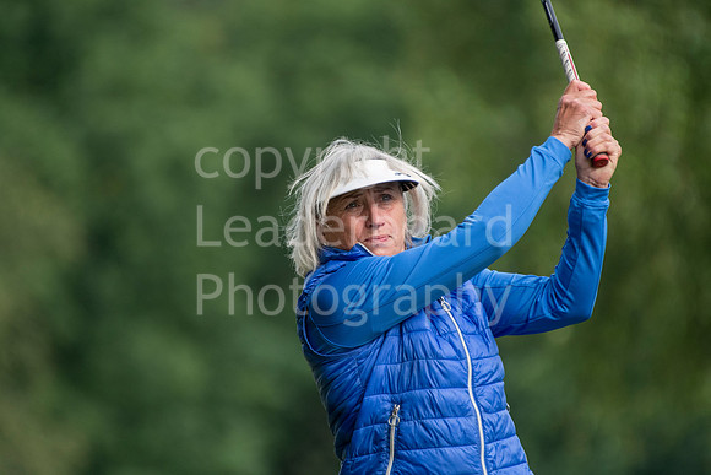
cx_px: 356
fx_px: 14815
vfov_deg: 1.8
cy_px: 238
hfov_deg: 2.7
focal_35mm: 750
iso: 800
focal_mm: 500
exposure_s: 1/1250
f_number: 5.6
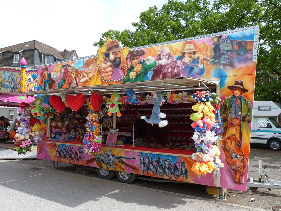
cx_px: 140
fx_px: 244
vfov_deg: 46.8
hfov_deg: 60.0
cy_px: 106
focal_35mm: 30
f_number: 5.6
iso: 100
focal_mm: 5.2
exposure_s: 1/250
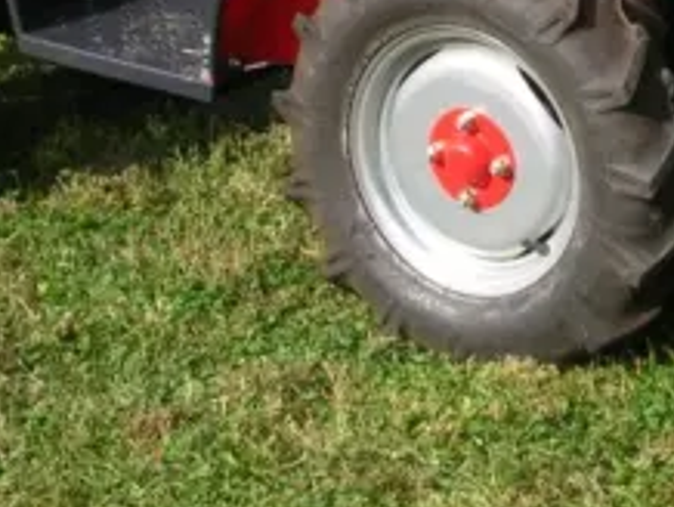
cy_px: -170
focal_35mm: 162
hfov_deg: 12.1
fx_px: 3158
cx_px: 649
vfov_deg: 9.0
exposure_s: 1/282
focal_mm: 7.7
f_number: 3.5
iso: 50
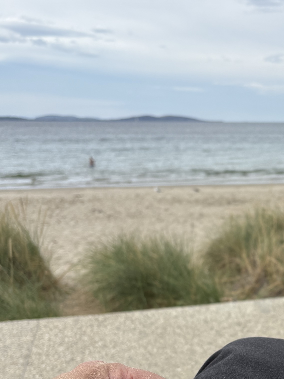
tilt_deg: -16.3
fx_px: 536
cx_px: 256
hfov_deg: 28.5
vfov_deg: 37.6
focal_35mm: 49
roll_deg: +0.4
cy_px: 300
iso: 50
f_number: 1.6
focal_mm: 5.96
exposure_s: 1/2451
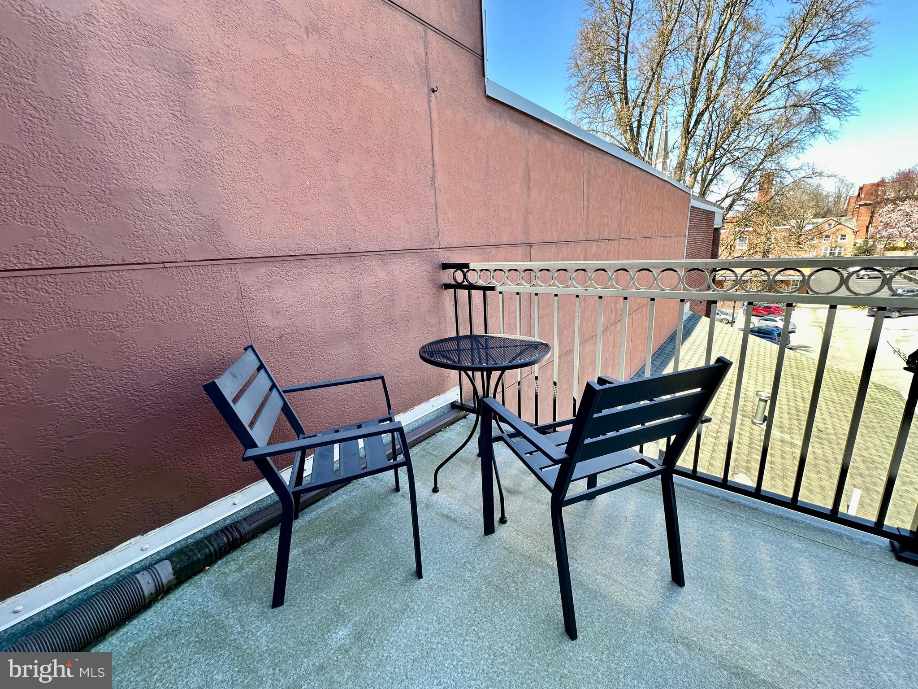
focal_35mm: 14
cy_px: 344
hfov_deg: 102.1
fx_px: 371
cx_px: 459
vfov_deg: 85.7
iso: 40
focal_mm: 2.22
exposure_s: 1/99
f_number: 2.2
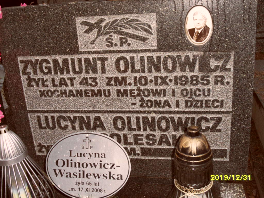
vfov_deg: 36.0
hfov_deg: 46.8
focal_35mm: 40
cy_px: 99
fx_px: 305
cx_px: 132
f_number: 3.6
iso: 200
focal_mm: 6.5
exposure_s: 1/45
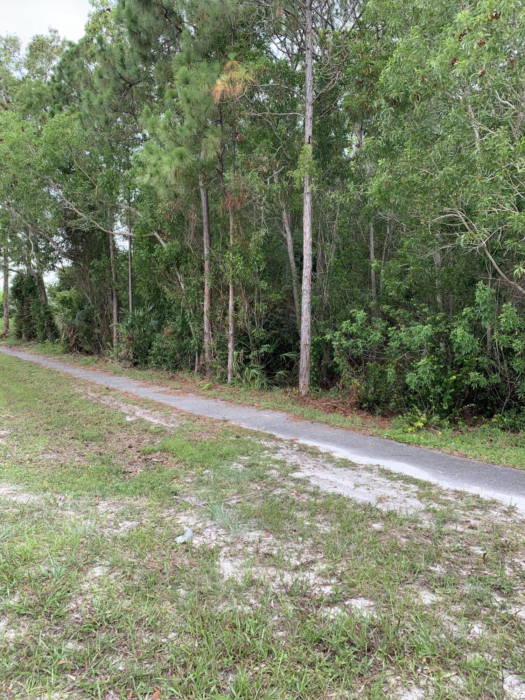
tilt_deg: +2.4
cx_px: 262
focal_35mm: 26
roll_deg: +1.1
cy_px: 350
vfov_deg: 67.3
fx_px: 526
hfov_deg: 53.1
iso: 25
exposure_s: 1/315
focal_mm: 4.25
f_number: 1.8
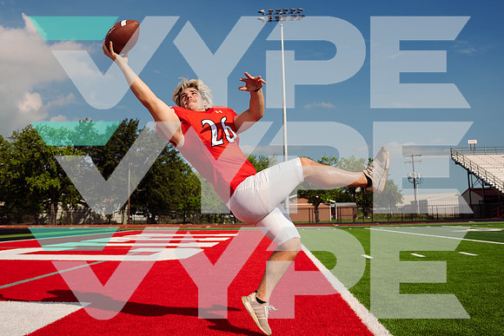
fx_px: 421
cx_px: 260
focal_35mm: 30
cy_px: 159
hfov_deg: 61.8
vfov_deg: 43.6
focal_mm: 24
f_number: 3.5
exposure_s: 1/1000
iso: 64
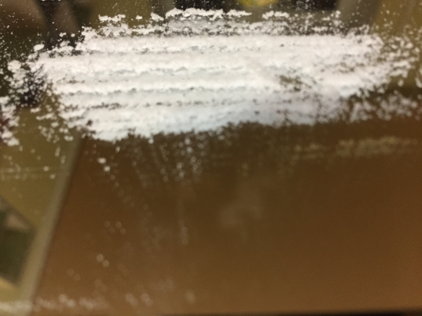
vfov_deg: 48.2
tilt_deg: -56.8
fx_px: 354
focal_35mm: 29
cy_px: 158
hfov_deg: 61.7
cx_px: 211
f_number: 2.2
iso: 250
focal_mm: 4.15
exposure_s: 1/20
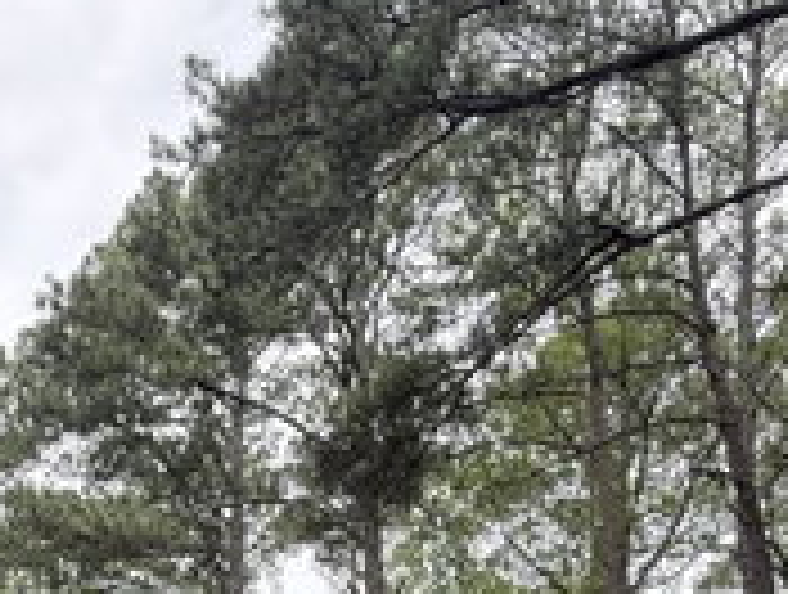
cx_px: 97
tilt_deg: +6.2
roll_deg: -1.8
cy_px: 981
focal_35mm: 51
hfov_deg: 35.5
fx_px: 1163
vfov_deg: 21.7
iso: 64
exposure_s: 1/324
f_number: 2.2
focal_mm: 2.22
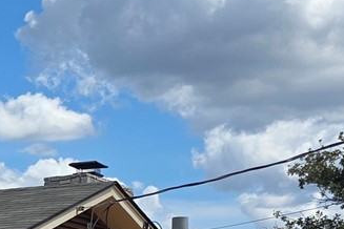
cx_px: -458
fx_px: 1433
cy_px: 337
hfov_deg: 11.5
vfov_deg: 8.9
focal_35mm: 150
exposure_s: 1/6809
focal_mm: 6.3
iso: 80
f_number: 1.7
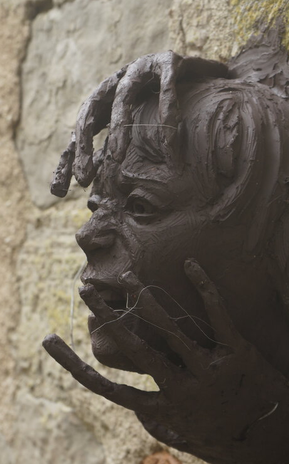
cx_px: 81
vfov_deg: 25.5
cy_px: 235
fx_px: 1022
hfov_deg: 16.0
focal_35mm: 81
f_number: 5
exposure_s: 1/125
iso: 250
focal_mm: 49
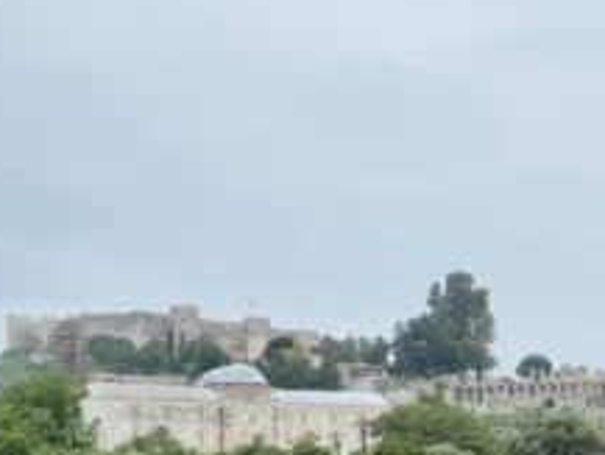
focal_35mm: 92
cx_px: 1029
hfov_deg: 17.8
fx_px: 1609
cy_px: 564
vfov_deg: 15.4
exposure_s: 1/4444
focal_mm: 4.25
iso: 32
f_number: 1.8
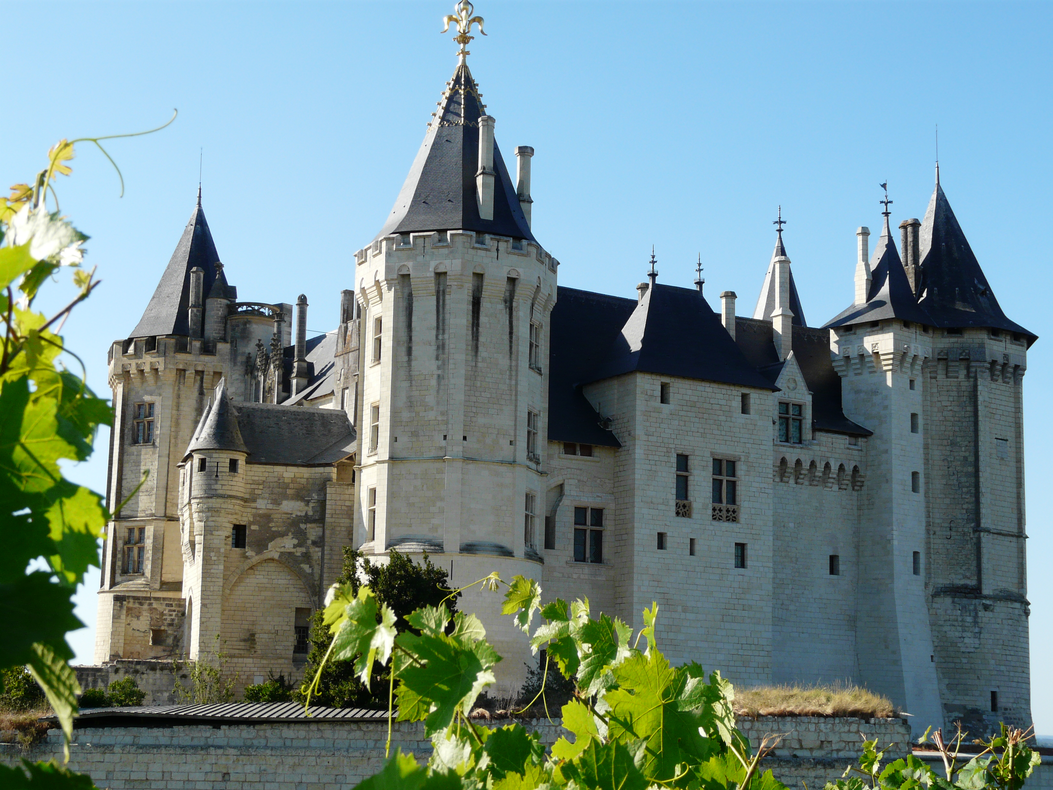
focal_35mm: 61
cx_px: 526
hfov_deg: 31.7
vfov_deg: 24.0
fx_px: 1856
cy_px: 395
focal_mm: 10
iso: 100
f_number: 5.6
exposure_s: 1/320
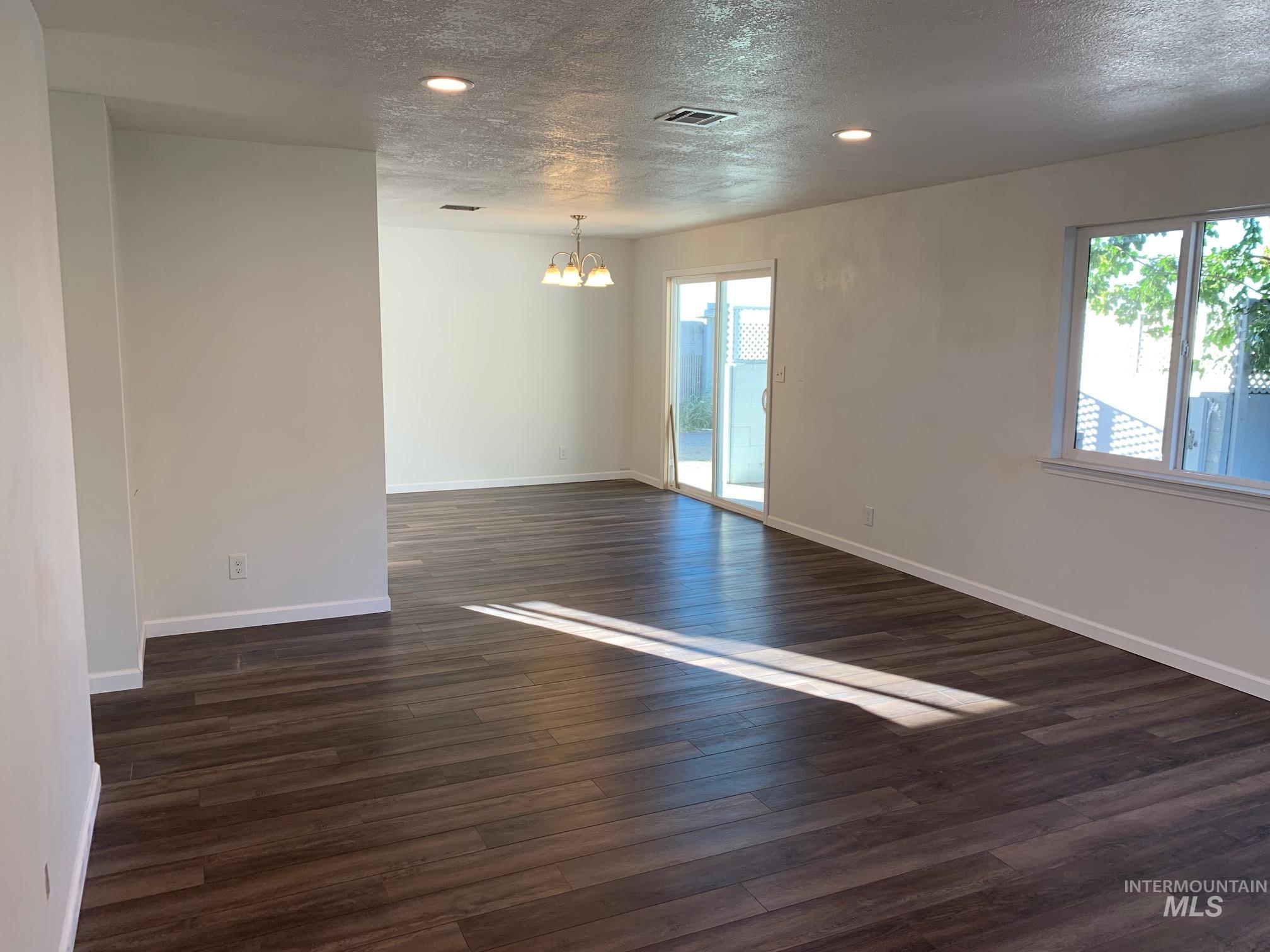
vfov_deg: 53.1
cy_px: 476
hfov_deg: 67.3
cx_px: 635
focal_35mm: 26
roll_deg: -0.6
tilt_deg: -8.2
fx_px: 954
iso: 50
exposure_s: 1/120
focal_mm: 4.25
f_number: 1.8
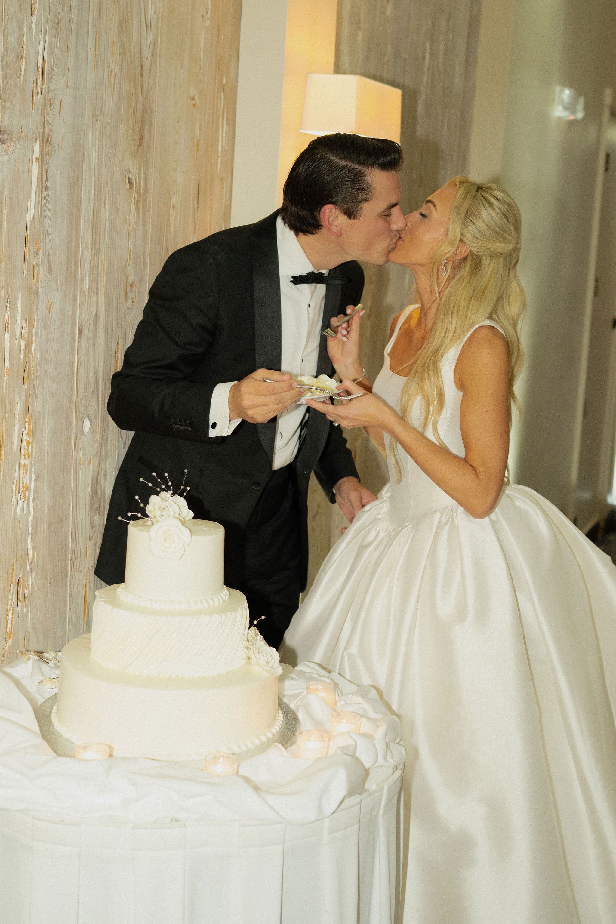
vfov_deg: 38.2
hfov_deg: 26.0
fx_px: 1335
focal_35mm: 52
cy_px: 462
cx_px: 308
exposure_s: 1/125
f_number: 2.8
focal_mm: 35
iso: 1250
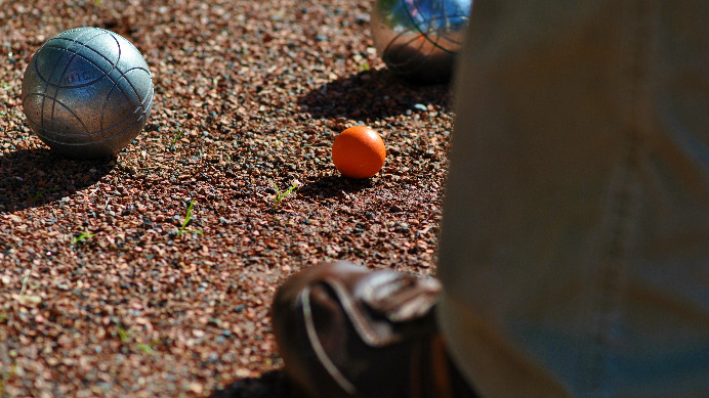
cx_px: 352
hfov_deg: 12.9
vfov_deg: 7.3
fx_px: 3130
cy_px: 194
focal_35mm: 167
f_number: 4
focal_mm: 105
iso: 140
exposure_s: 1/1000
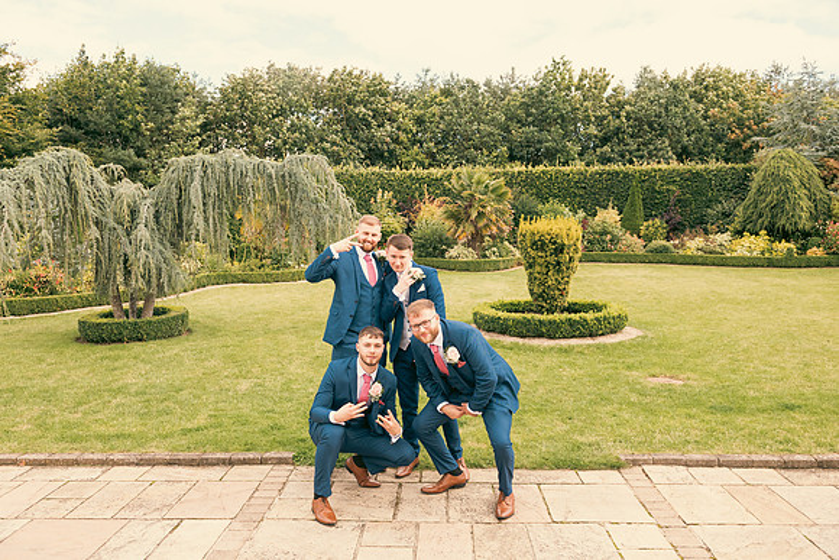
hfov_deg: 67.4
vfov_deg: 48.0
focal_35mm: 27
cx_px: 420
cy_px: 280
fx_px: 629
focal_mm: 27
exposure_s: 1/200
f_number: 6.3
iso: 200
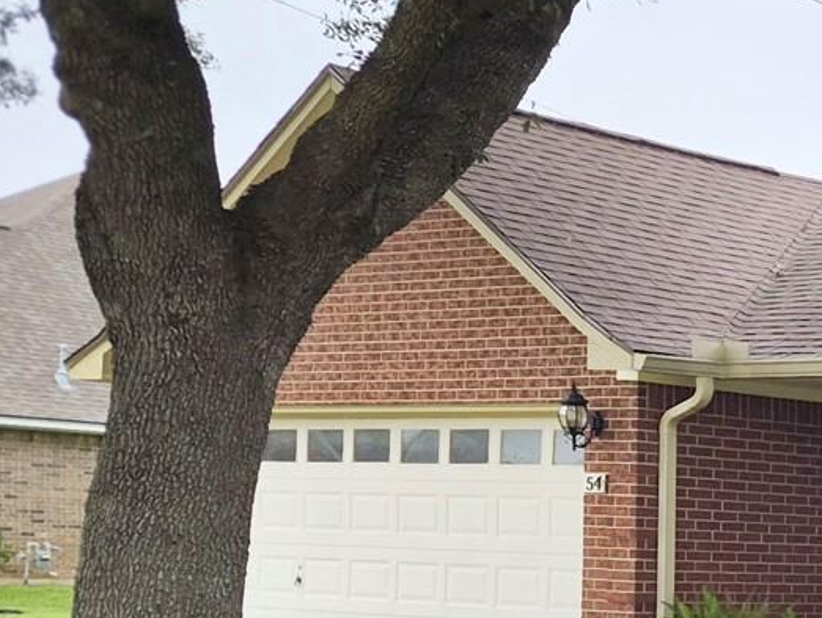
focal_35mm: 90
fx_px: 2139
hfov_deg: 17.4
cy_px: 637
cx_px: 1514
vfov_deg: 16.1
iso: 80
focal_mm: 5.4
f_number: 1.8
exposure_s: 1/1836
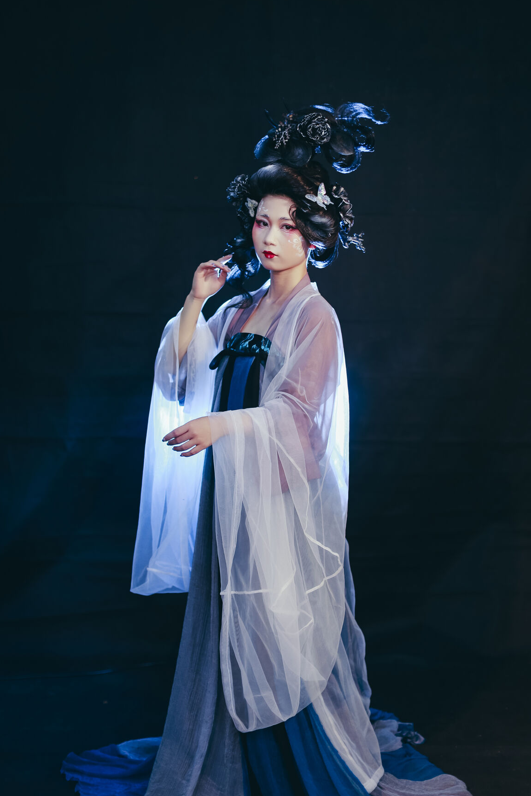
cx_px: 266
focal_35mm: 51
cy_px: 404
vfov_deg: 38.9
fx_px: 1128
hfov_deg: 26.5
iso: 320
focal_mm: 50
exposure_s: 1/100
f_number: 2
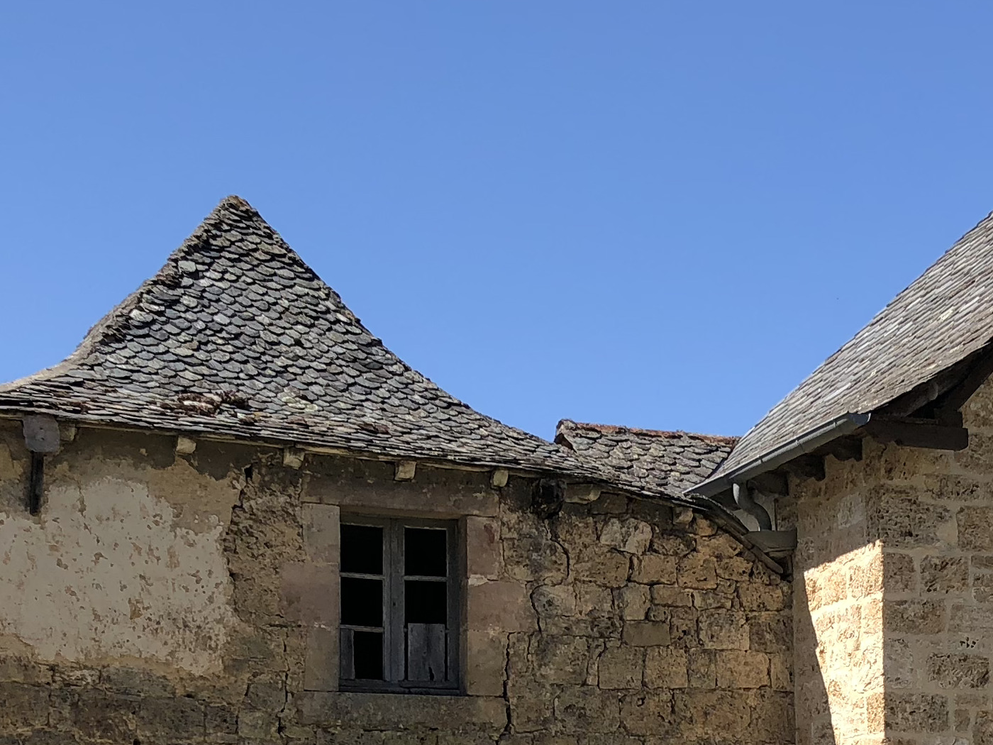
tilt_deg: +4.3
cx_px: 618
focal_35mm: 80
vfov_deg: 17.7
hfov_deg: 24.4
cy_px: 841
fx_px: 2295
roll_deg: +1.1
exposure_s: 1/960
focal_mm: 4
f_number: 1.8
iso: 20
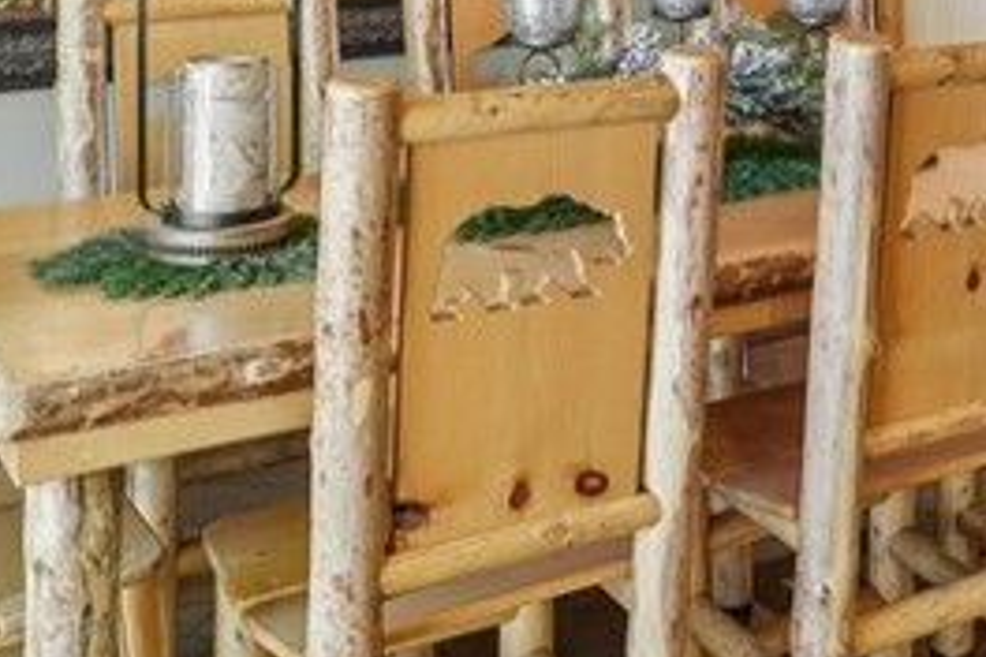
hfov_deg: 31.0
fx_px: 1698
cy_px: -179
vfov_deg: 20.2
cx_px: 874
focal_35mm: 62
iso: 400
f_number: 8
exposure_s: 1/4
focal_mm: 16
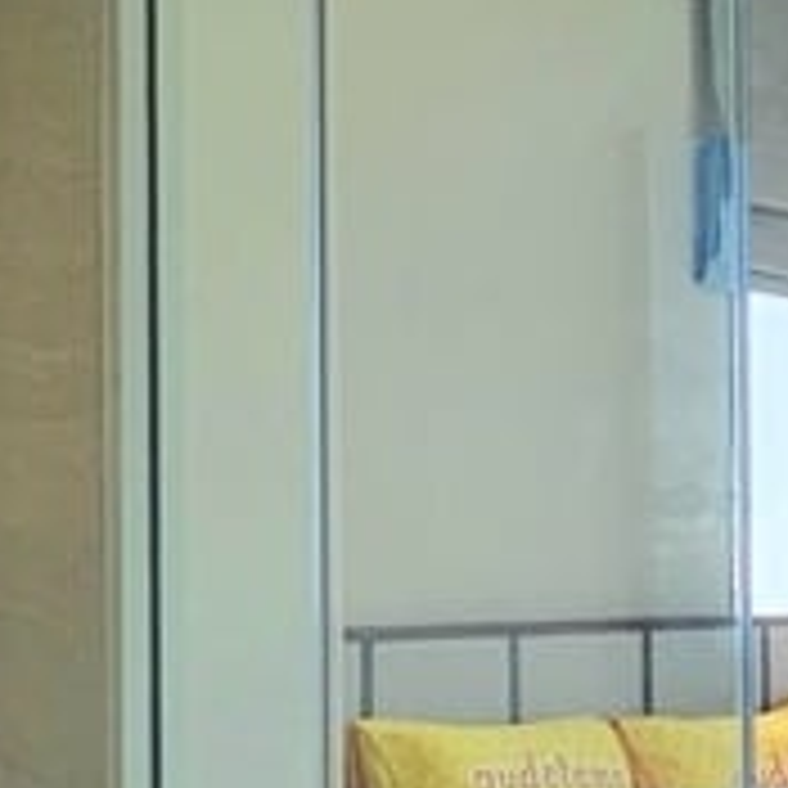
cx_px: 176
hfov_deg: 20.4
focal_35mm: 84
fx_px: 2163
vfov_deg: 20.5
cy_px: 590
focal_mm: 2.2
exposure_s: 1/370
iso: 160
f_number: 2.2
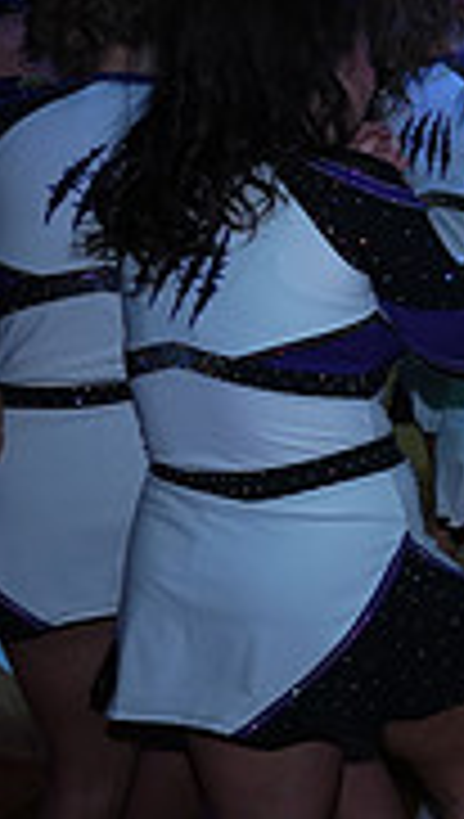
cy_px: 182
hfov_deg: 11.3
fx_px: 1742
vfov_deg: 26.1
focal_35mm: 80
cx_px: 1266
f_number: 5.6
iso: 1600
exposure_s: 1/250
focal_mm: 24
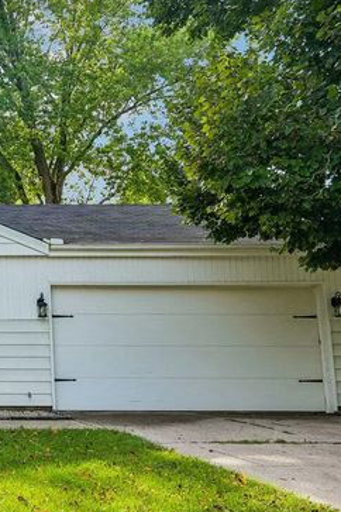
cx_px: -186
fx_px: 702
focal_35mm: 49
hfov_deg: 22.1
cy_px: 269
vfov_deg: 40.0
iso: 100
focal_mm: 17.5
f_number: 6.3
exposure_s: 1/125
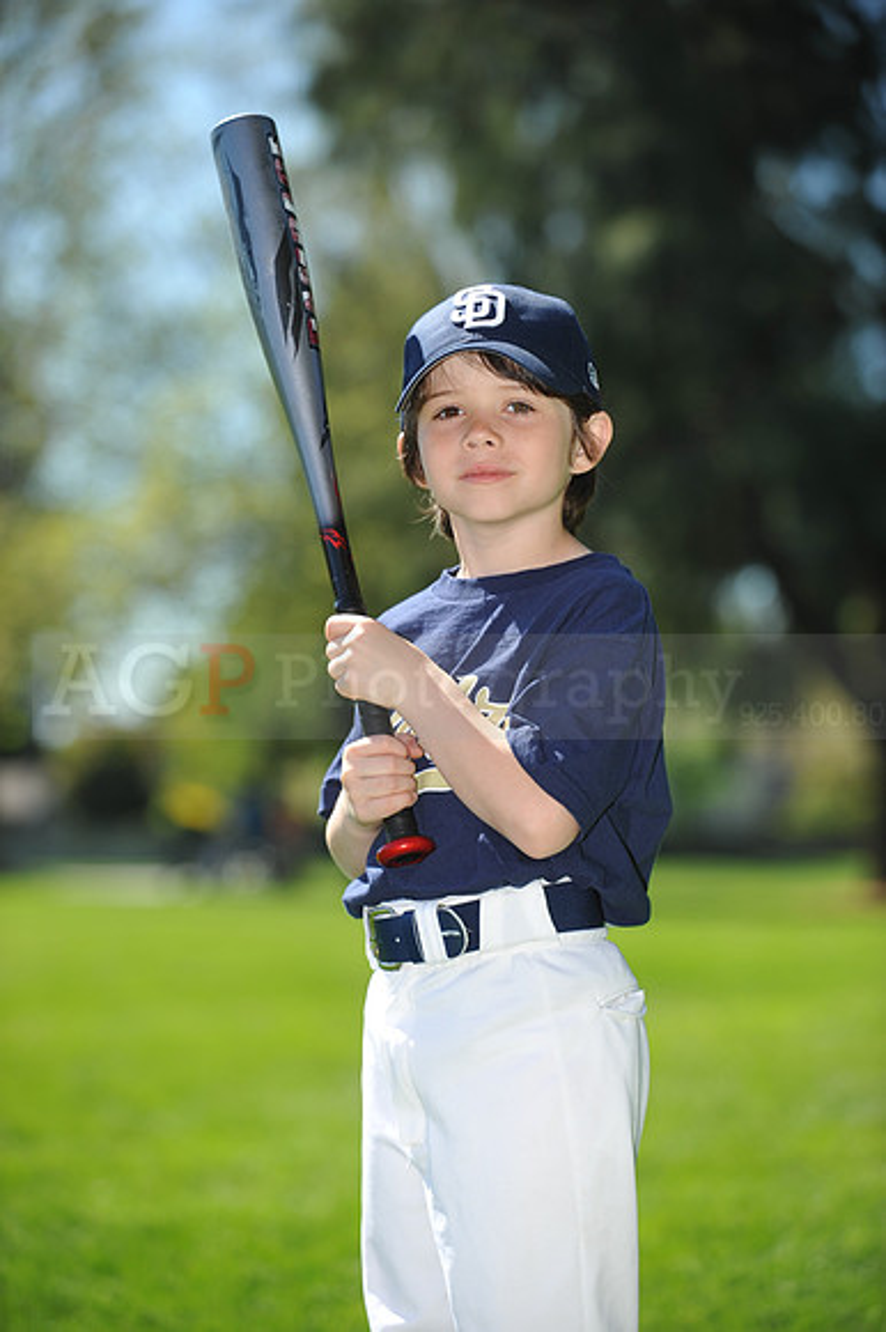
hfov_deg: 11.4
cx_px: 443
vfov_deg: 17.1
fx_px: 4435
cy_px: 666
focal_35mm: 120
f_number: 4
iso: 200
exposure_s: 1/1250
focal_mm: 120
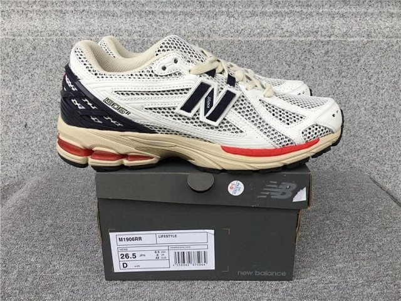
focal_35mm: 31
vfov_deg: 45.4
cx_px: 200
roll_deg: +0.5
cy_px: 150
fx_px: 359
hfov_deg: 58.4
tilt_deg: -19.3
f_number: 2.4
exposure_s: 1/281
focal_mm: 3.3
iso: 25
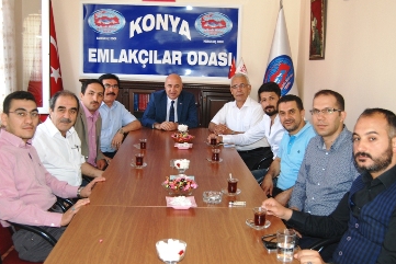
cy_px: 127
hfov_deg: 47.4
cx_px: 195
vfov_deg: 32.7
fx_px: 451
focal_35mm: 41
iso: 400
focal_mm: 22
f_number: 4
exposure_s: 1/60
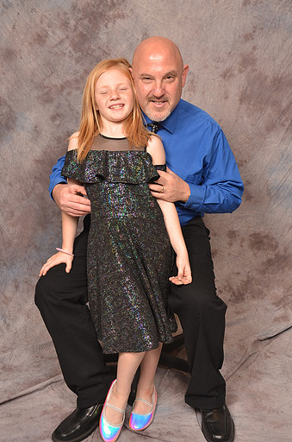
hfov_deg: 26.4
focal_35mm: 51
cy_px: 207
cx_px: 145
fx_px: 623
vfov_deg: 38.9
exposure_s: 1/60
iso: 200
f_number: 5.6
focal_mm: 30
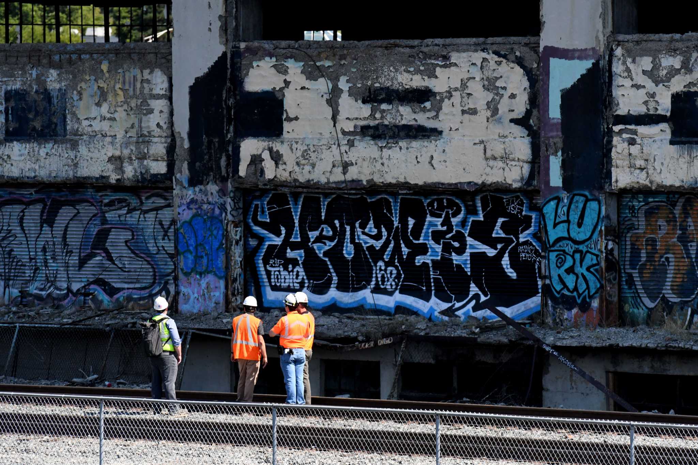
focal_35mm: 300
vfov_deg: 4.6
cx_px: 349
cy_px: 232
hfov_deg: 6.9
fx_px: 5816
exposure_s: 1/8000
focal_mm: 200
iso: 2200
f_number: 5.6
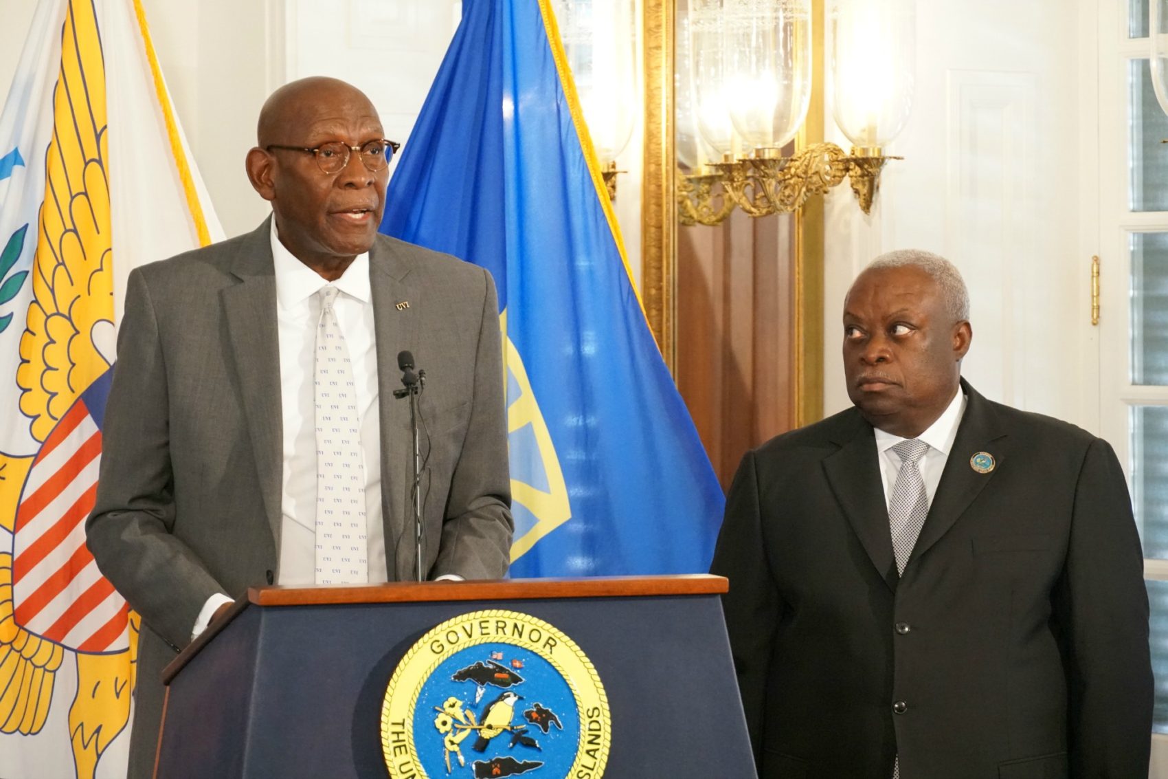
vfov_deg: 11.7
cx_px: 584
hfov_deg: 17.5
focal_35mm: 117
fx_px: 3795
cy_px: 390
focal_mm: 78
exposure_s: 1/160
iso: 5000
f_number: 5.6
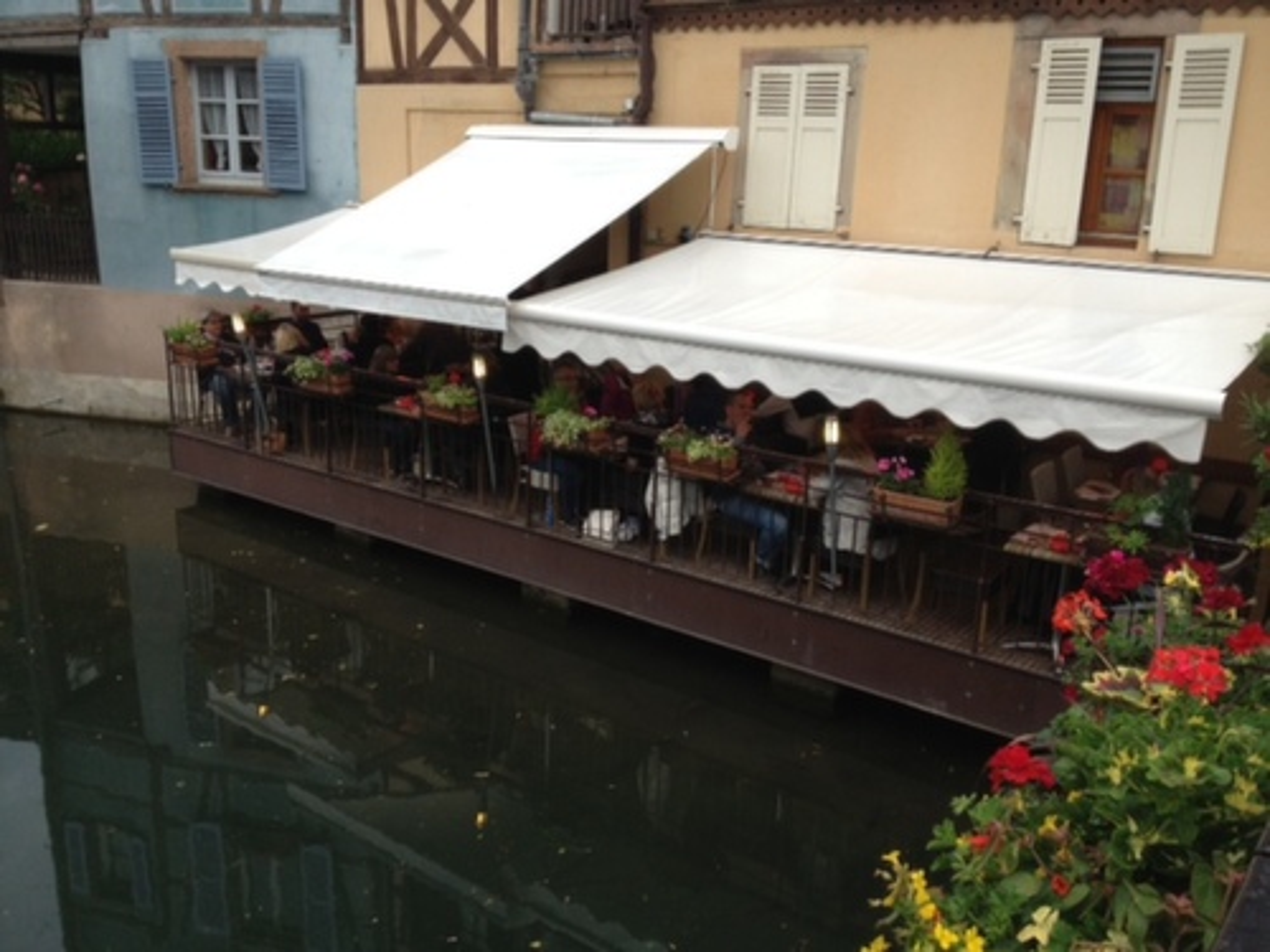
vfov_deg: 40.7
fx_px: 1284
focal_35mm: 35
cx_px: 635
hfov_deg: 52.6
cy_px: 476
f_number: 2.4
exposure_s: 1/120
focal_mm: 4.28
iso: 80
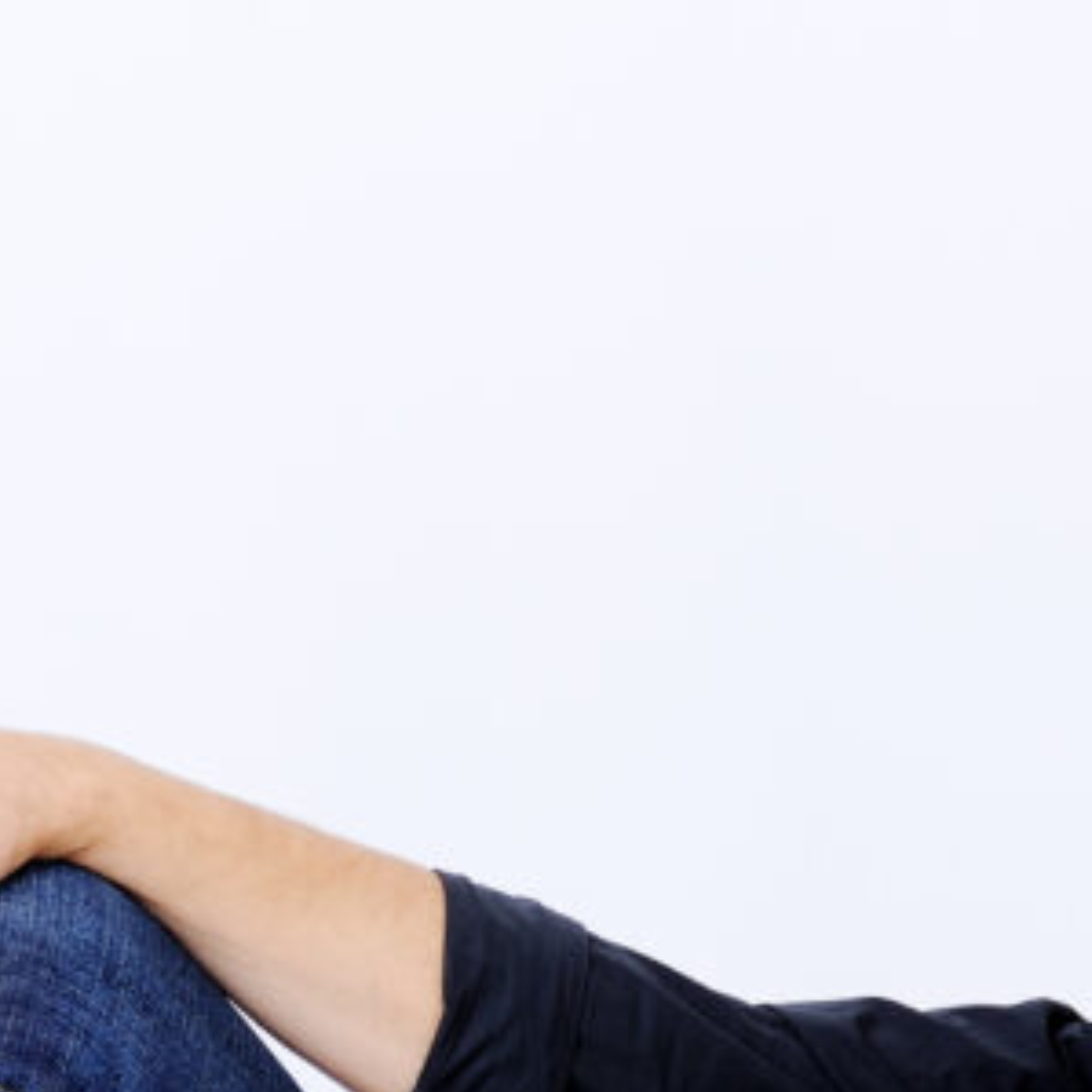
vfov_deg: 7.3
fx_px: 8530
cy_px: 1077
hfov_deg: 7.3
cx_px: -215
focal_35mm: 239
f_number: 11
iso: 200
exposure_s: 1/200
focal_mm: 70
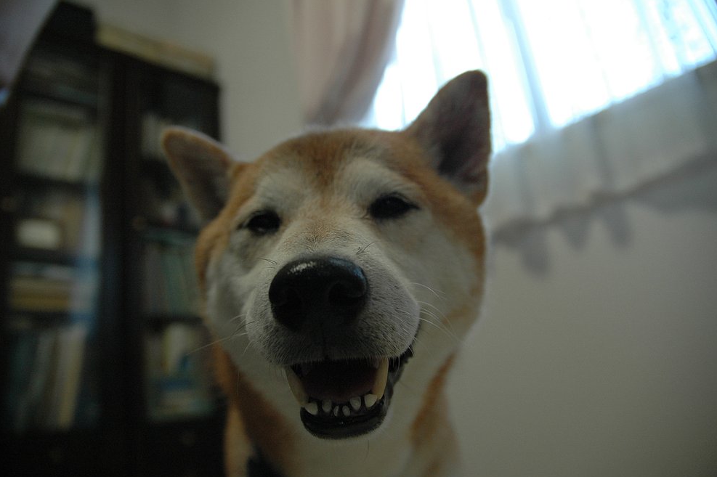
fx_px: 557
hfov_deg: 65.5
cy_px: 246
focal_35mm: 28
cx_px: 358
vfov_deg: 46.4
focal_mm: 18
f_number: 2.8
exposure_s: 1/125
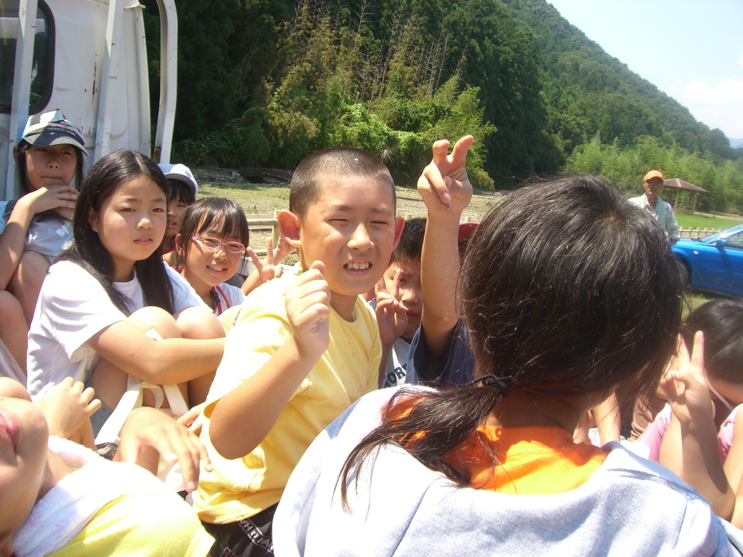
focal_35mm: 38
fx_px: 816
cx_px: 372
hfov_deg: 49.0
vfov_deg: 37.7
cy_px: 278
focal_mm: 6.2
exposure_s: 1/200
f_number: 4.3
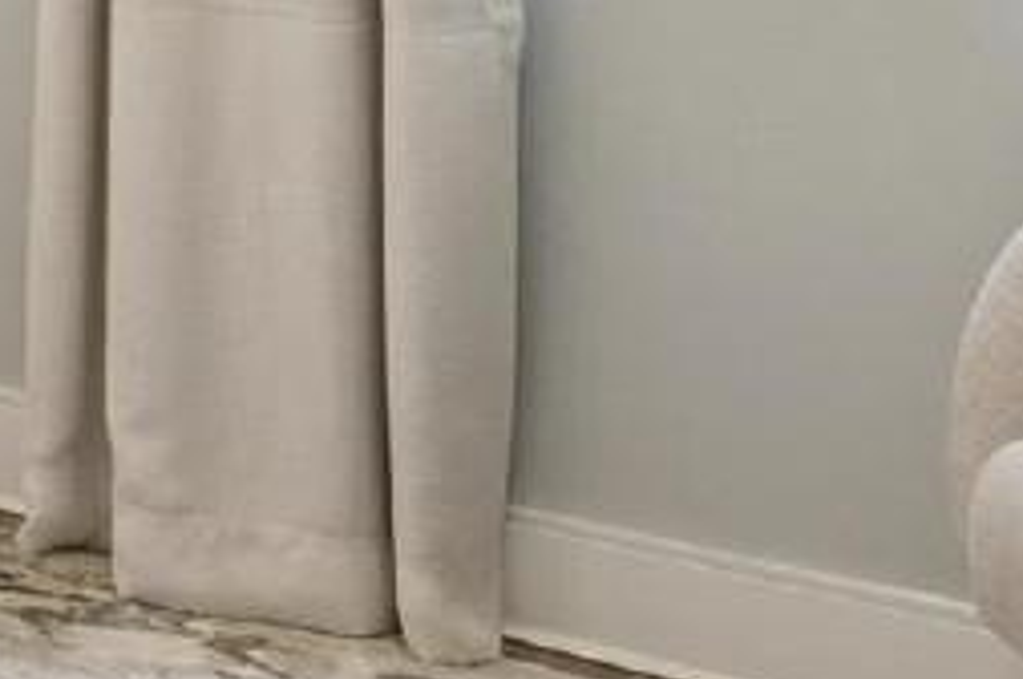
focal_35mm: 95
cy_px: -513
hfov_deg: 13.5
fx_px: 2696
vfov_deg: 13.1
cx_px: -1605
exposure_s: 1/50
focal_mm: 16
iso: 250
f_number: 9
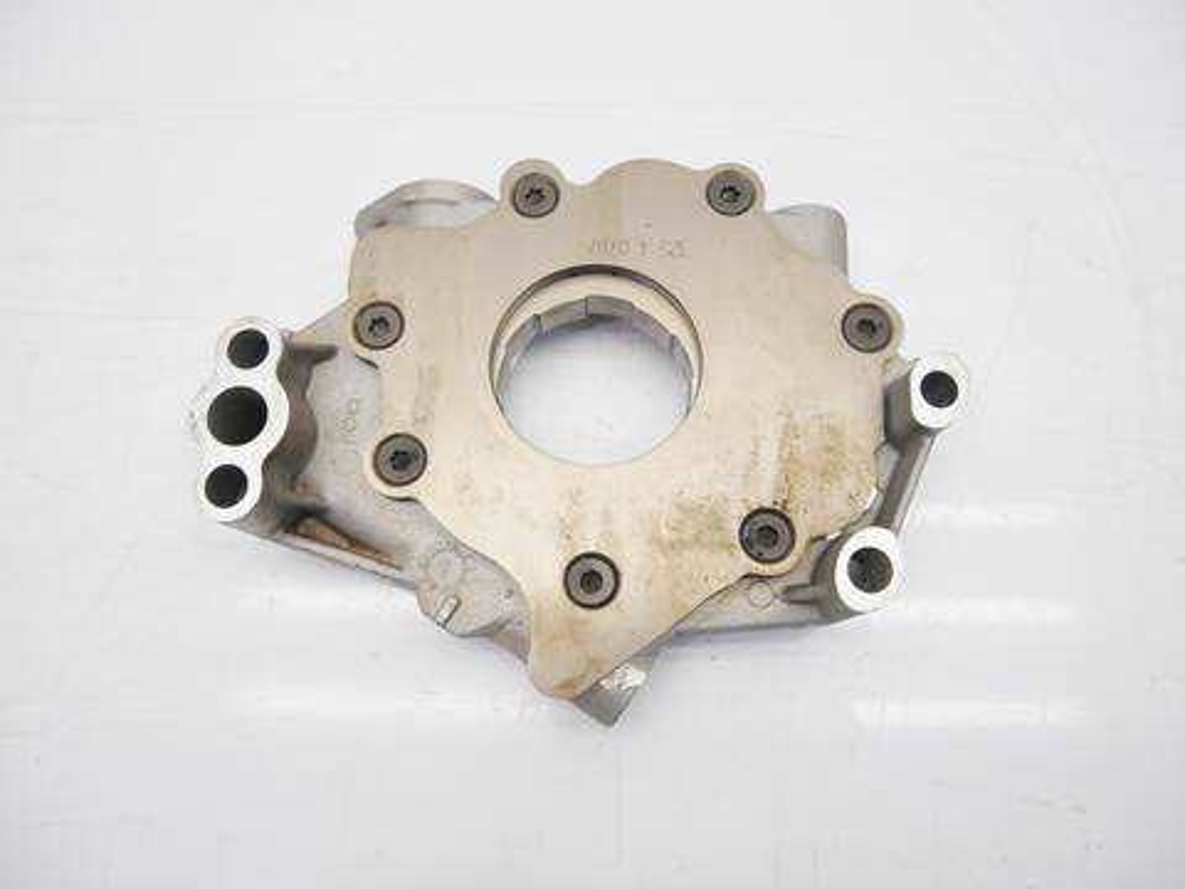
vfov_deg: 56.8
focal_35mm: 24
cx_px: 592
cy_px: 444
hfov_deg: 71.6
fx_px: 822
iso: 200
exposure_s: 1/125
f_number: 4
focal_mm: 12
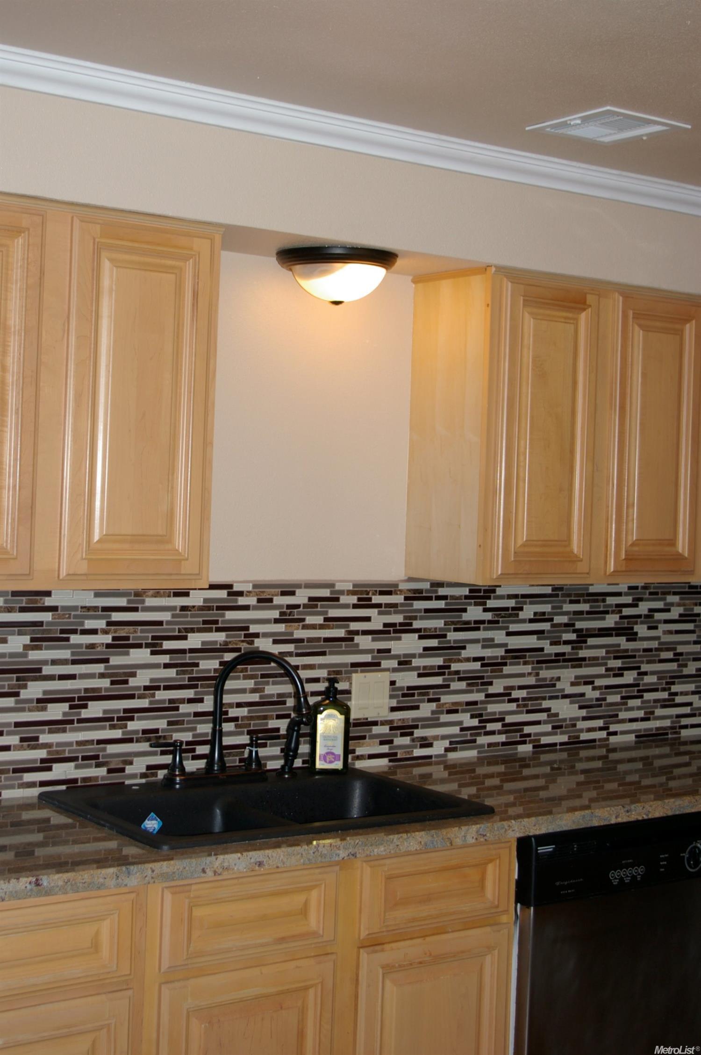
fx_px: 1361
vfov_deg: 42.4
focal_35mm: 46
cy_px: 528
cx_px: 350
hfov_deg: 28.9
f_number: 4
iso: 200
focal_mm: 31
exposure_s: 1/45
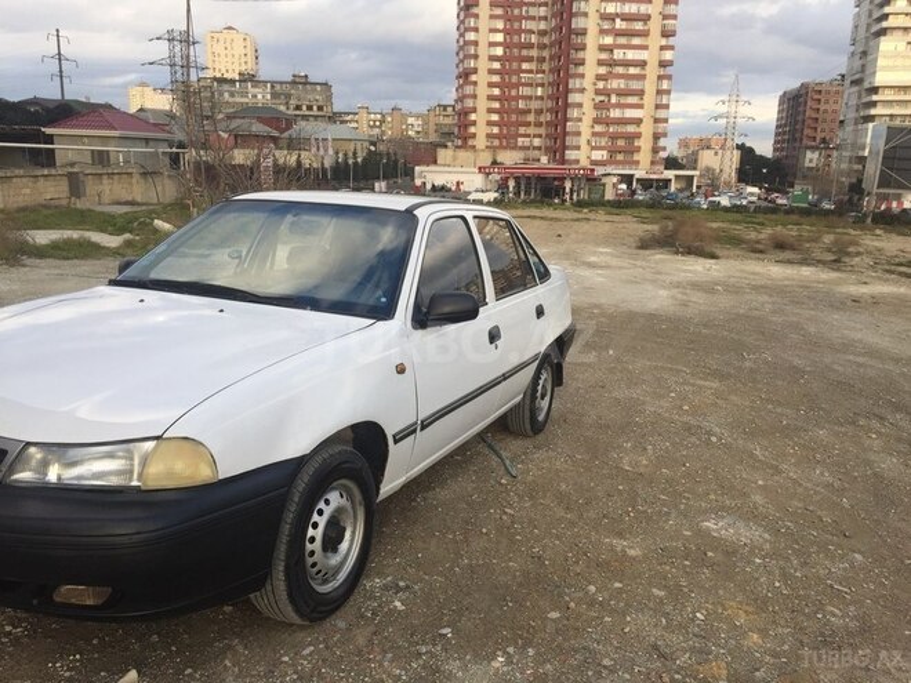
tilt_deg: -13.5
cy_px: 342
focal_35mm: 29
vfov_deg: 48.2
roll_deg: -1.3
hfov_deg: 61.7
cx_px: 456
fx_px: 763
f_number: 2.2
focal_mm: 4.15
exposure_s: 1/608
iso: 32
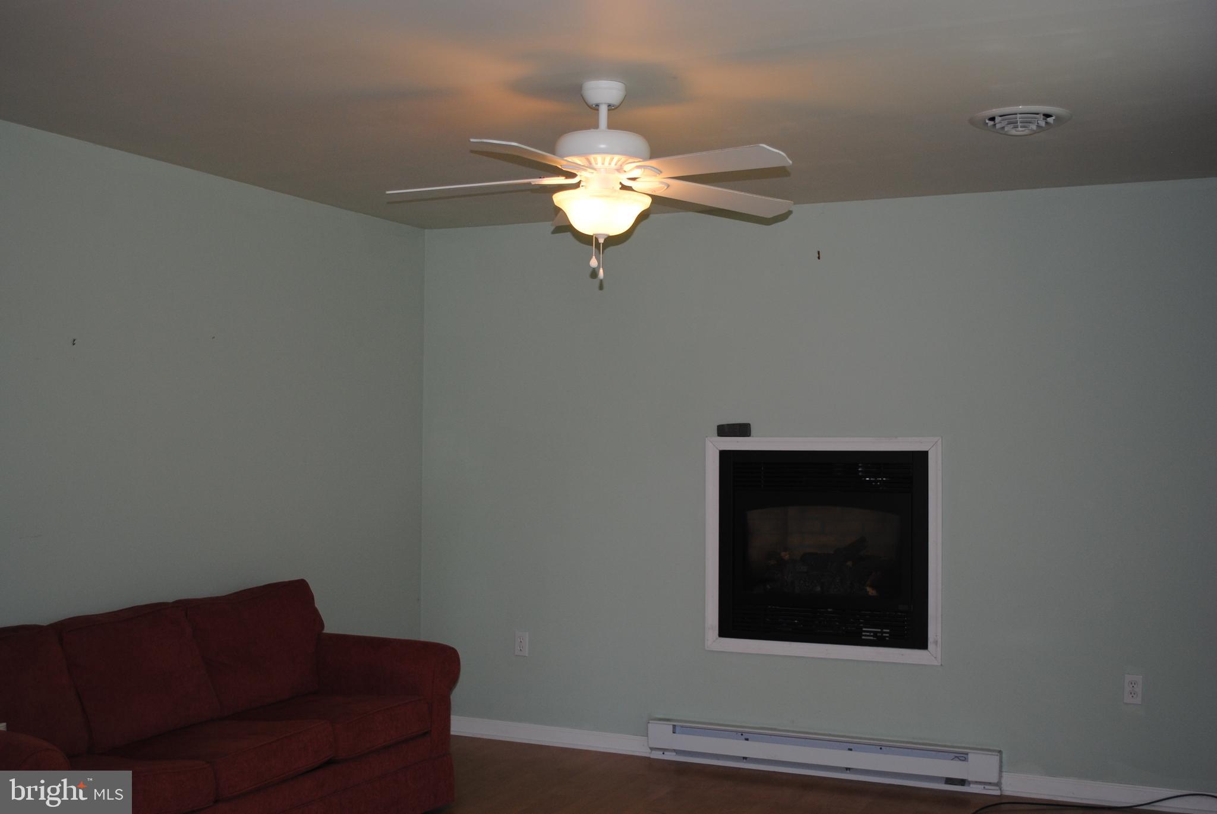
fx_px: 1320
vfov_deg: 34.3
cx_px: 608
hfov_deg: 49.5
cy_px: 407
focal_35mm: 39
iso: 200
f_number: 4.2
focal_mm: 26
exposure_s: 1/60
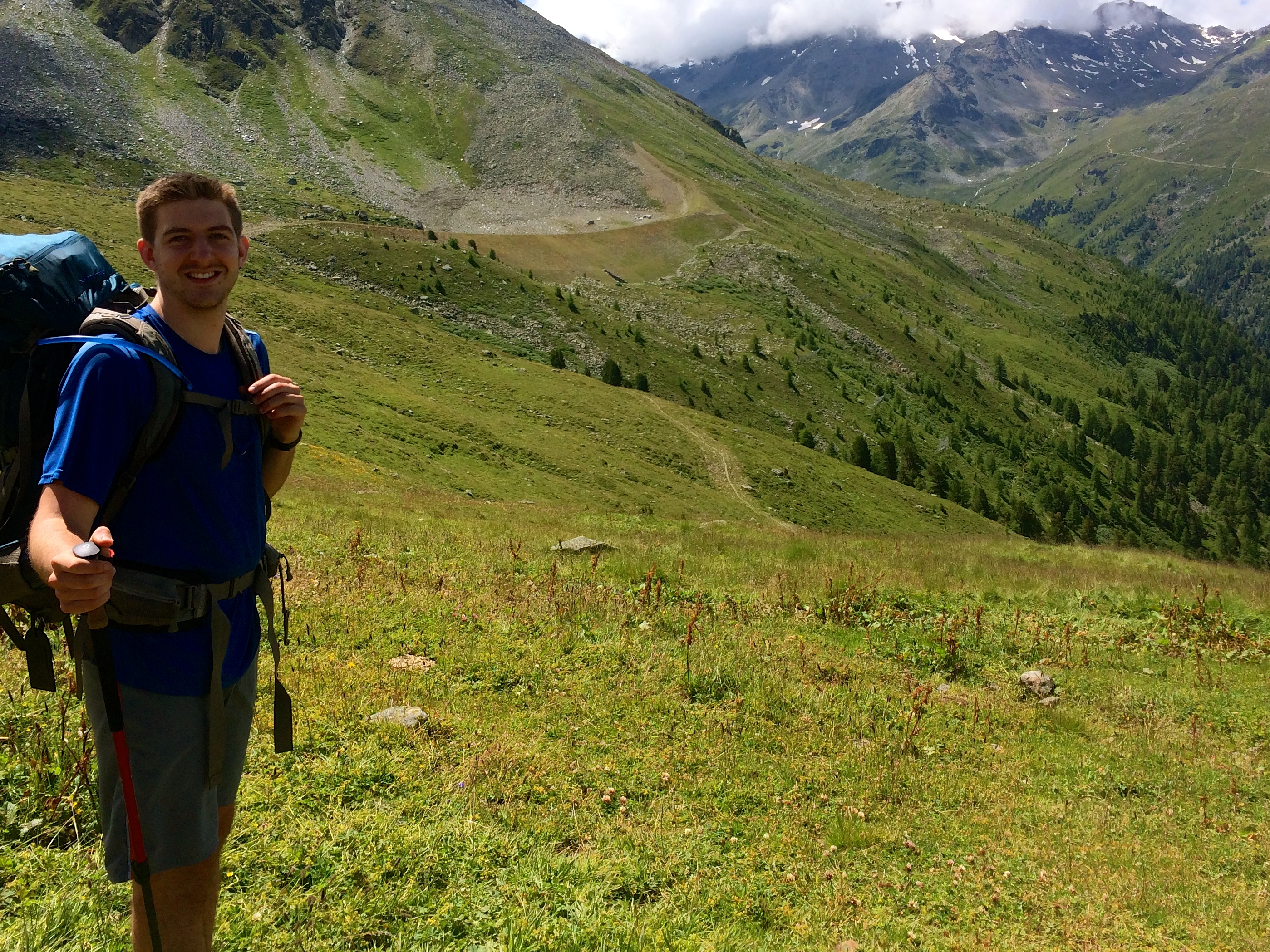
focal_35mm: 35
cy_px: 424
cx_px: 640
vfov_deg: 40.6
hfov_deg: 52.6
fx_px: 1284
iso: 32
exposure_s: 1/1866
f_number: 2.2
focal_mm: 4.12
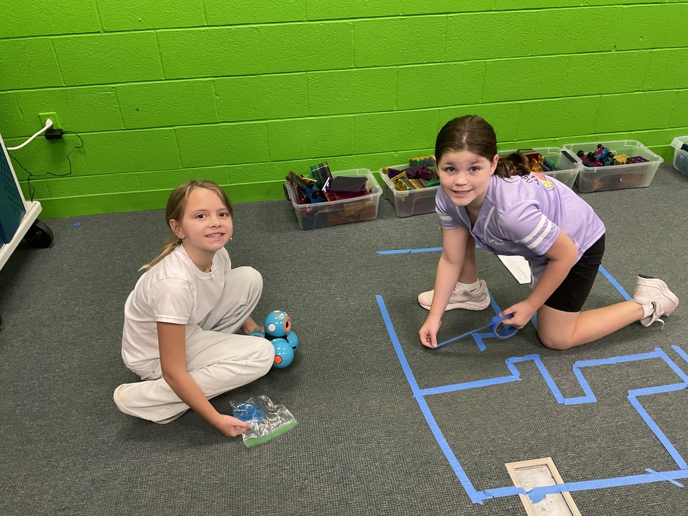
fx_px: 576
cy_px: 258
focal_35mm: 29
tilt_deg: -34.8
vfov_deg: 48.2
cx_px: 344
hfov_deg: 61.7
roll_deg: +1.4
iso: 125
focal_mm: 3
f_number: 1.8
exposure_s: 1/60
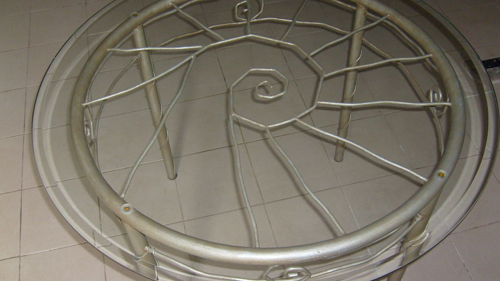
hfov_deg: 51.6
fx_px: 517
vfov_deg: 30.4
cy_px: 150
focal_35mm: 39
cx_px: 247
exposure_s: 1/45
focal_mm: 5.8
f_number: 2.8
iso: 100
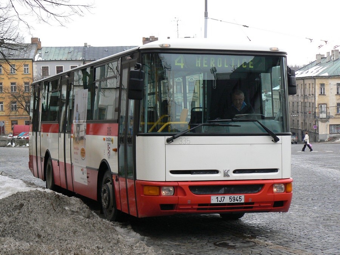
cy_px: 128
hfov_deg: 24.4
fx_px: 786
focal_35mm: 80
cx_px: 170
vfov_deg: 18.4
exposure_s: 1/320
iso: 200
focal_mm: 13.4
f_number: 3.2
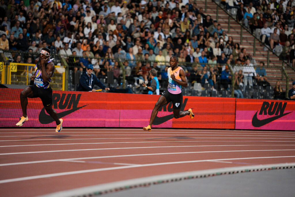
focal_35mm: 150
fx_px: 1229
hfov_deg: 13.7
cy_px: 98
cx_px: 148
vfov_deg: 9.2
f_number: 2
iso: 2000
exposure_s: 1/2500
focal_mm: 150
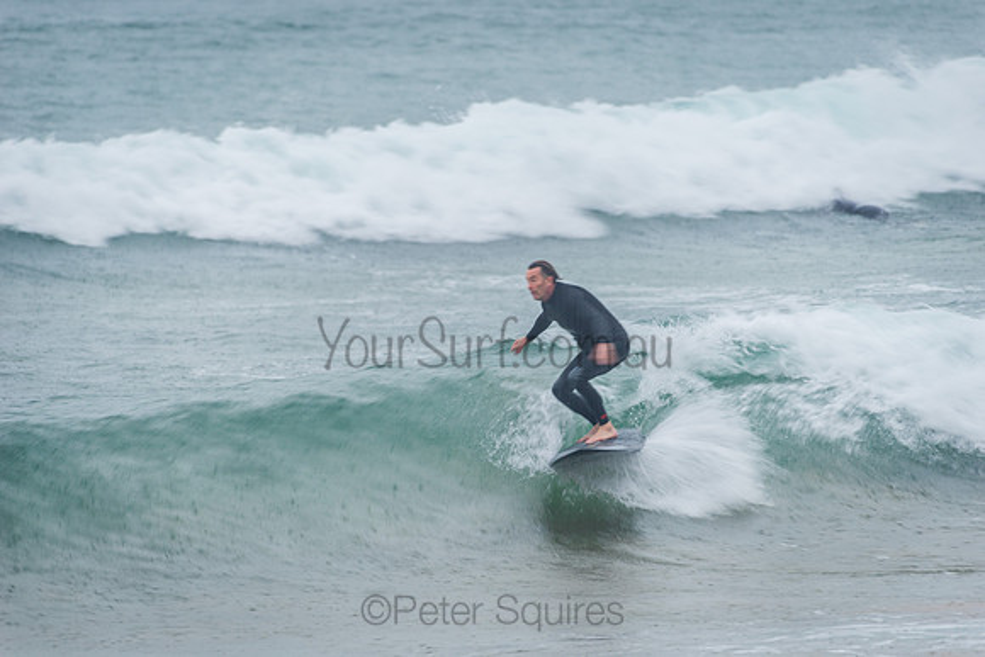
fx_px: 13683
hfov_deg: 4.1
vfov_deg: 2.8
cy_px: 328
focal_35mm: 500
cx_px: 492
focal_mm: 500
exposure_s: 1/30
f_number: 5.6
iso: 125
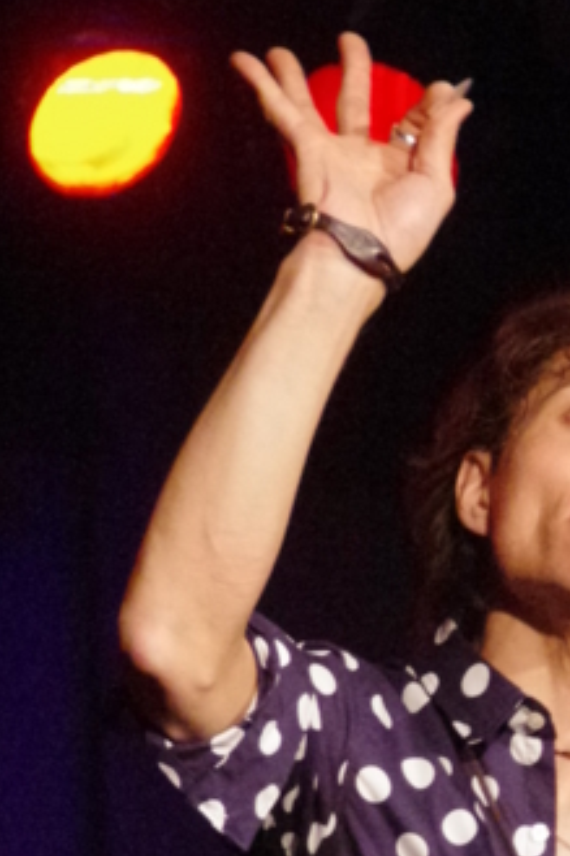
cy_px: 994
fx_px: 8915
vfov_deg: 5.5
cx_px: 657
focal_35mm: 375
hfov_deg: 3.7
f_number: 5.6
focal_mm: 103
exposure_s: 1/125
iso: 12800
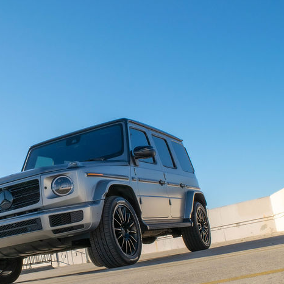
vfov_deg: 30.4
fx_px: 520
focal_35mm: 56
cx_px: 85
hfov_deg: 30.2
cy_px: 183
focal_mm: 20
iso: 250
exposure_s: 1/500
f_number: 11
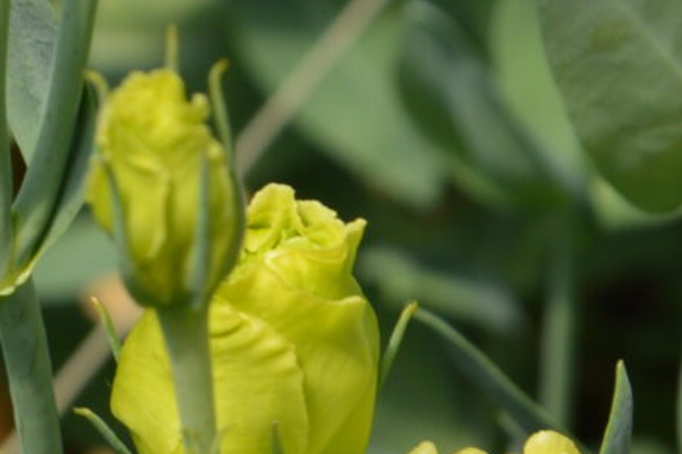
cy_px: 665
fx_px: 5321
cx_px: 9
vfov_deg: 4.9
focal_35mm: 281
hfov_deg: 7.3
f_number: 8
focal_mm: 32
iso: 100
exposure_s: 1/250
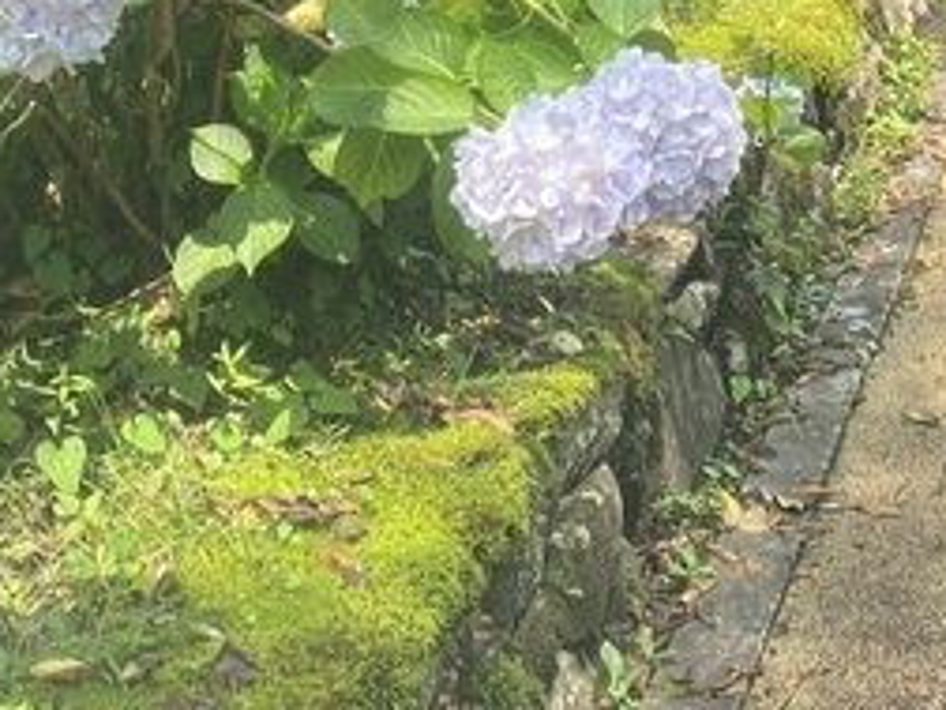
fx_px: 2296
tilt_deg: -4.6
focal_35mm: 84
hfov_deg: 22.8
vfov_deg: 16.0
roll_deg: +1.2
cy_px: -366
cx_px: 809
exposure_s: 1/711
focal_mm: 4.25
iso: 32
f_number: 1.8
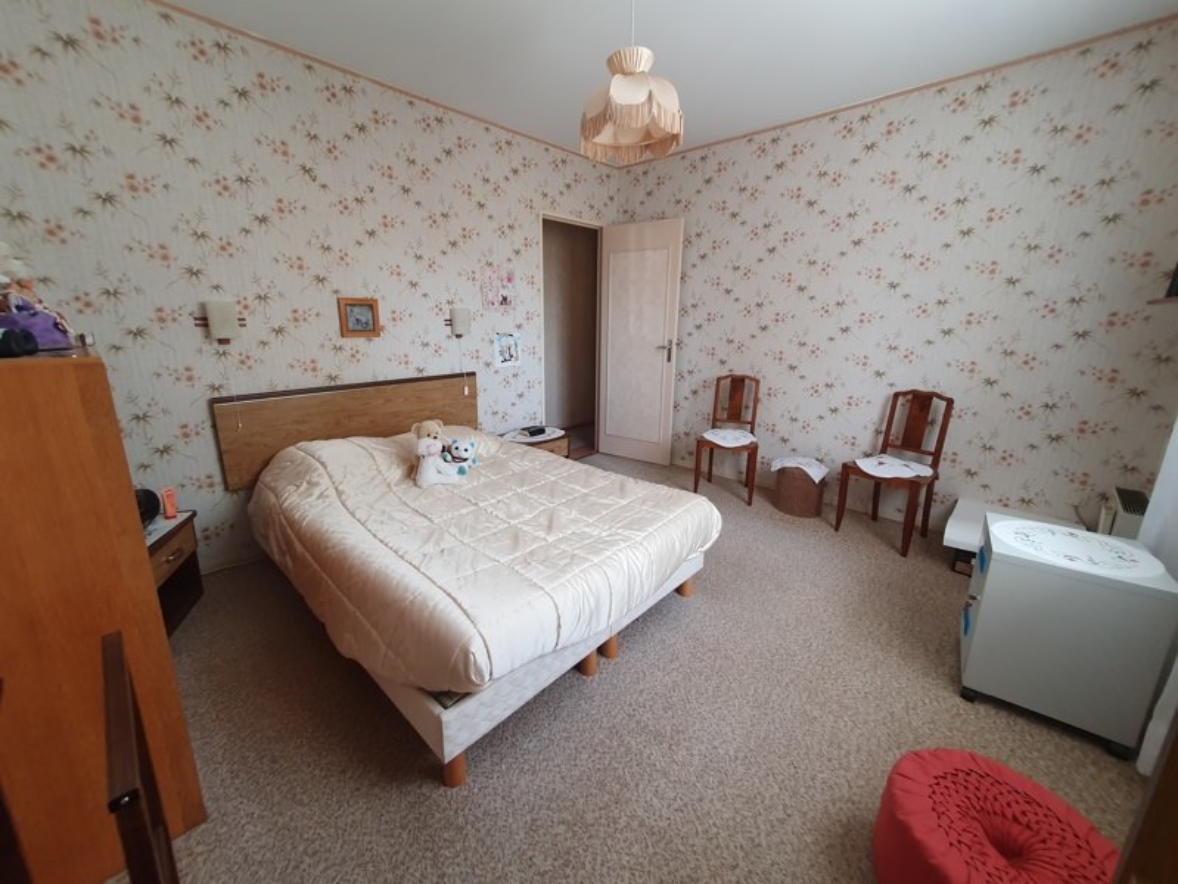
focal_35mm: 13
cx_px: 589
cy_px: 442
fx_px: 443
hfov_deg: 106.2
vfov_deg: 90.0
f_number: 2.2
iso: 160
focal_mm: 1.8
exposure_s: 1/50
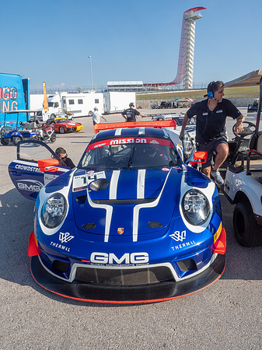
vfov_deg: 71.6
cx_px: 131
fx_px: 242
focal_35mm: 24
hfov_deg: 56.8
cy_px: 175
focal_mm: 12
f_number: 18
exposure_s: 1/60
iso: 200
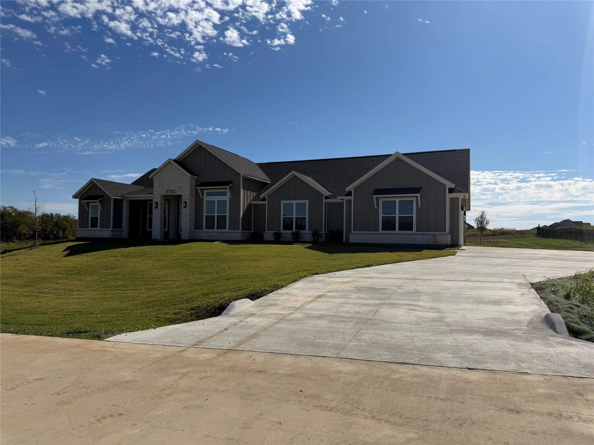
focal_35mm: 24
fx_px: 412
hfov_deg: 71.6
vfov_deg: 56.8
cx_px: 297
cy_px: 222
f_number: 1.78
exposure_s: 1/14286
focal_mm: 6.76
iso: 80
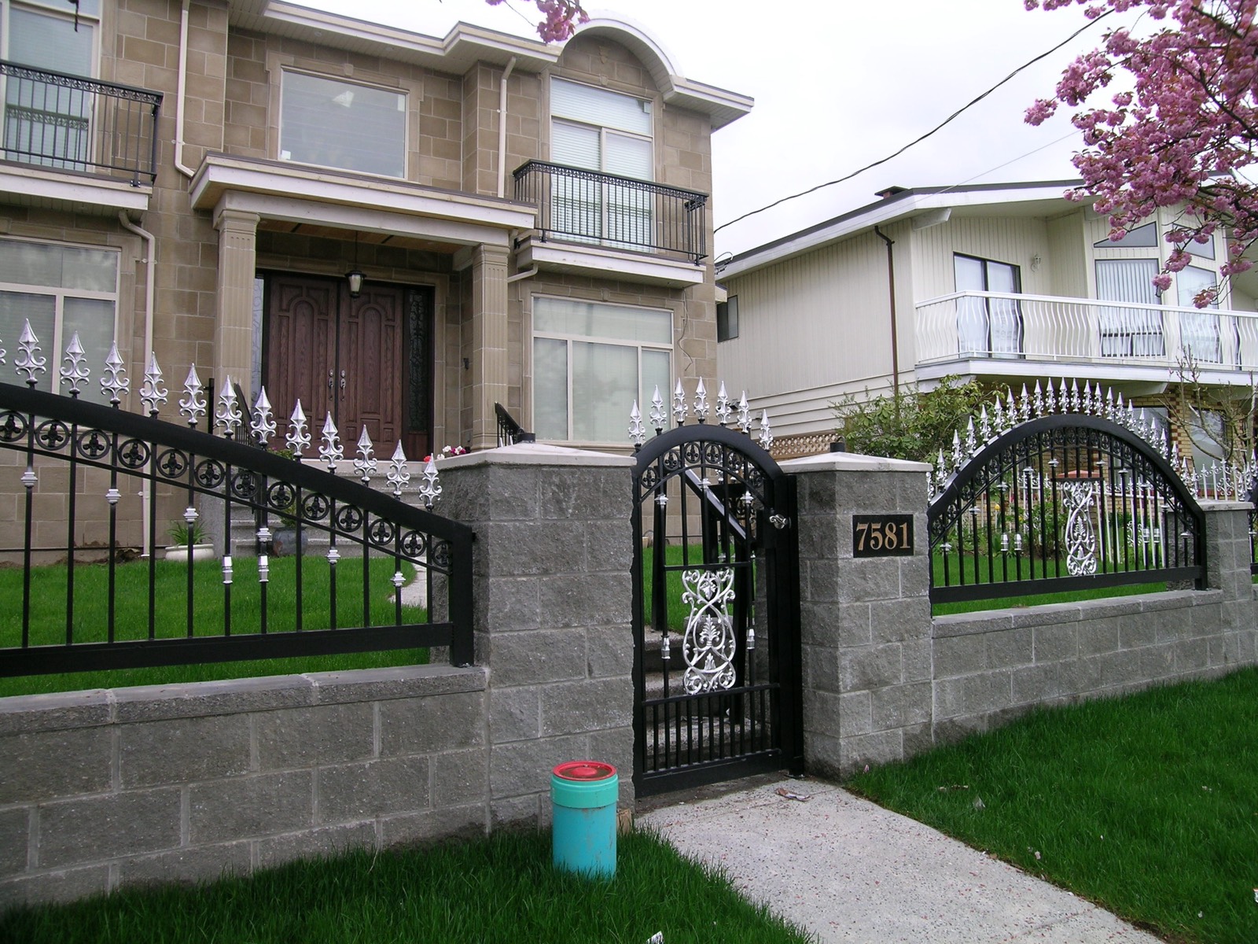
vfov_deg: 49.7
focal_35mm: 28
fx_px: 1018
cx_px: 629
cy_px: 472
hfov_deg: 63.4
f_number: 4.4
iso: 50
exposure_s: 1/136
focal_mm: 5.8
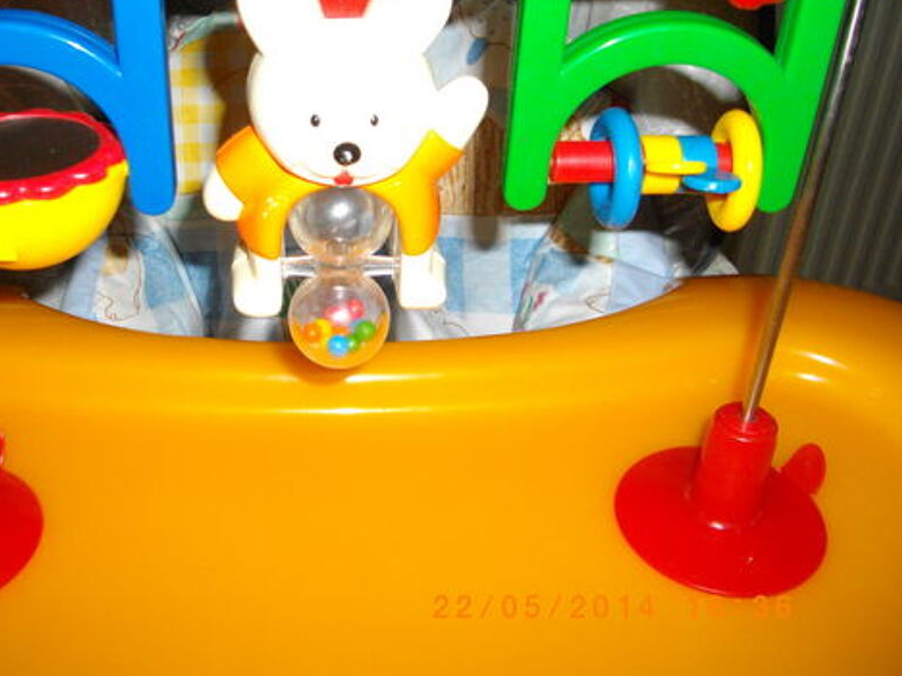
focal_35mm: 41
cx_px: 332
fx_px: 1068
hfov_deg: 45.3
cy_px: 267
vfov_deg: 35.0
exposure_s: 1/50
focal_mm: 5.7
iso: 200
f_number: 2.9
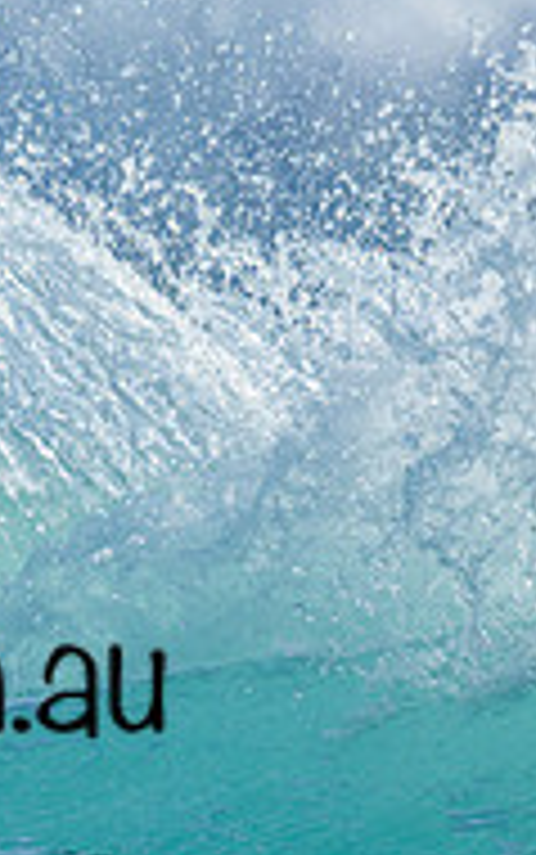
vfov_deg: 0.8
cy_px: 628
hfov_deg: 0.5
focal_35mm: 2488
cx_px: -311
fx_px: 58063
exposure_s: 1/2000
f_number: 6.3
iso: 450
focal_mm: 800
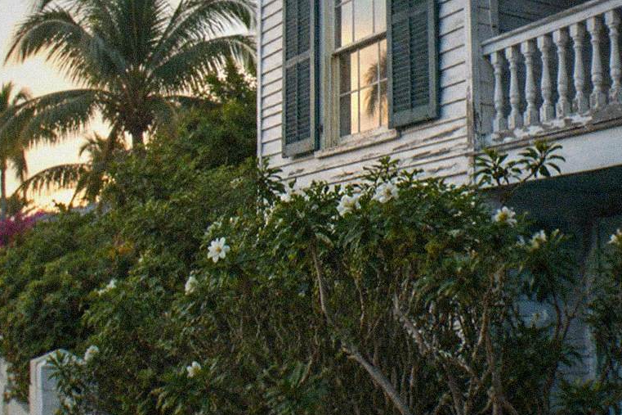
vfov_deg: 29.2
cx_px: 338
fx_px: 795
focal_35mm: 46
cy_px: 219
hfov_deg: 42.7
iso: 6400
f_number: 3.5
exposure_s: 1/160
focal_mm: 35
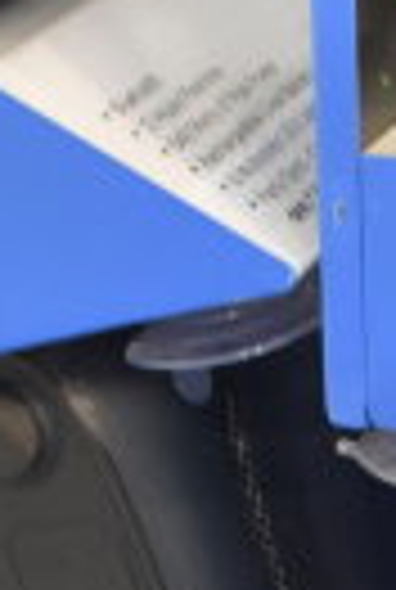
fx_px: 3086
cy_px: 917
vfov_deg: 10.5
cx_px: 855
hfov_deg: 7.0
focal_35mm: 188
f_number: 3.5
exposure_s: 1/30
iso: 720
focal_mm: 18
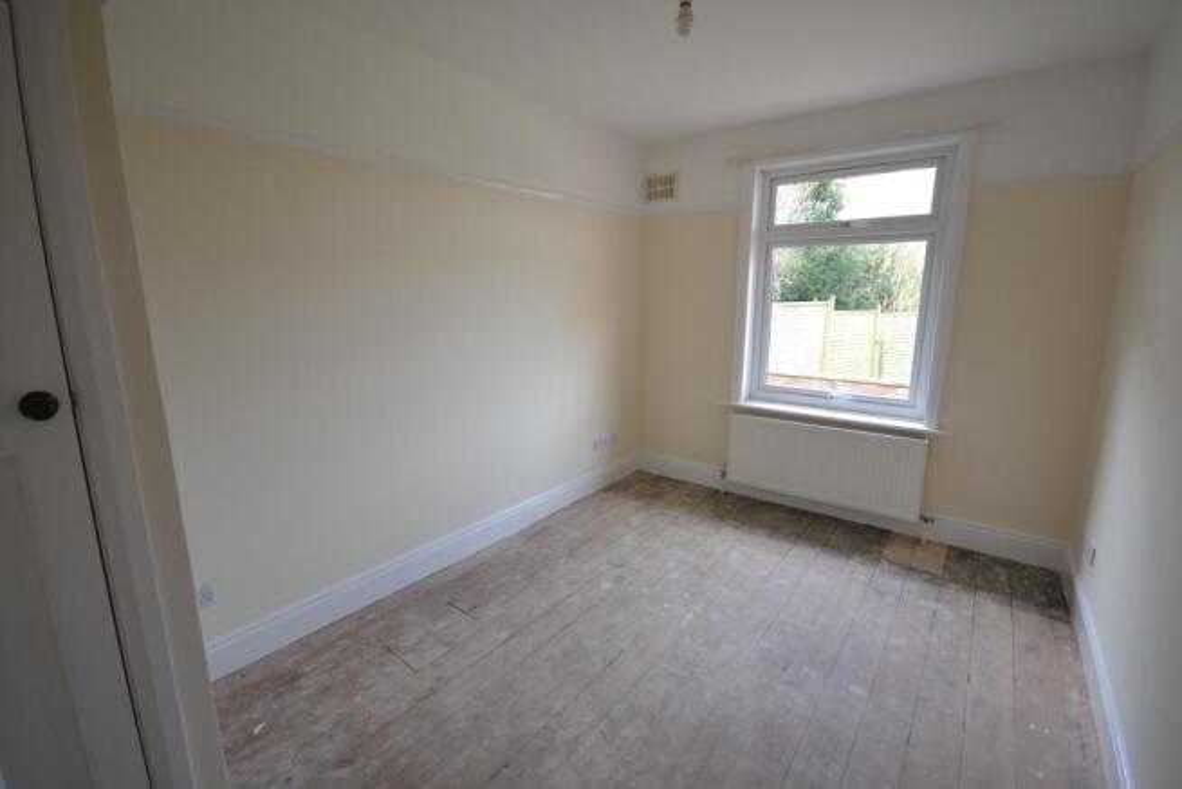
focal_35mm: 15
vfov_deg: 77.4
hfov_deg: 100.4
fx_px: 493
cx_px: 591
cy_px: 394
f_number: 4.5
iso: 400
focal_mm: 10
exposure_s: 1/80
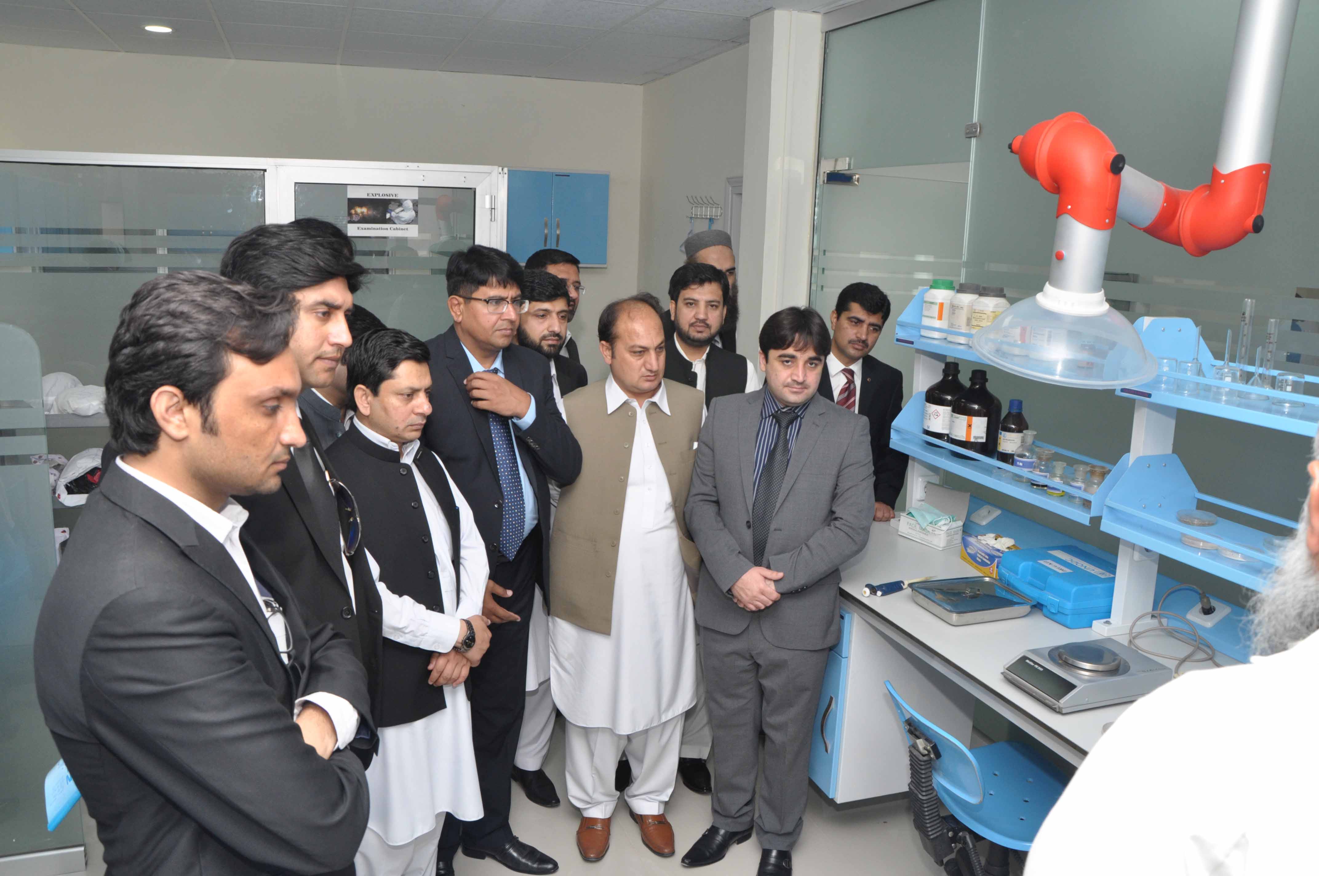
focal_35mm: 27
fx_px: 988
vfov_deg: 47.8
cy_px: 438
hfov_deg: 67.4
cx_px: 660
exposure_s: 1/125
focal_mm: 18
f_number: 8
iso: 500
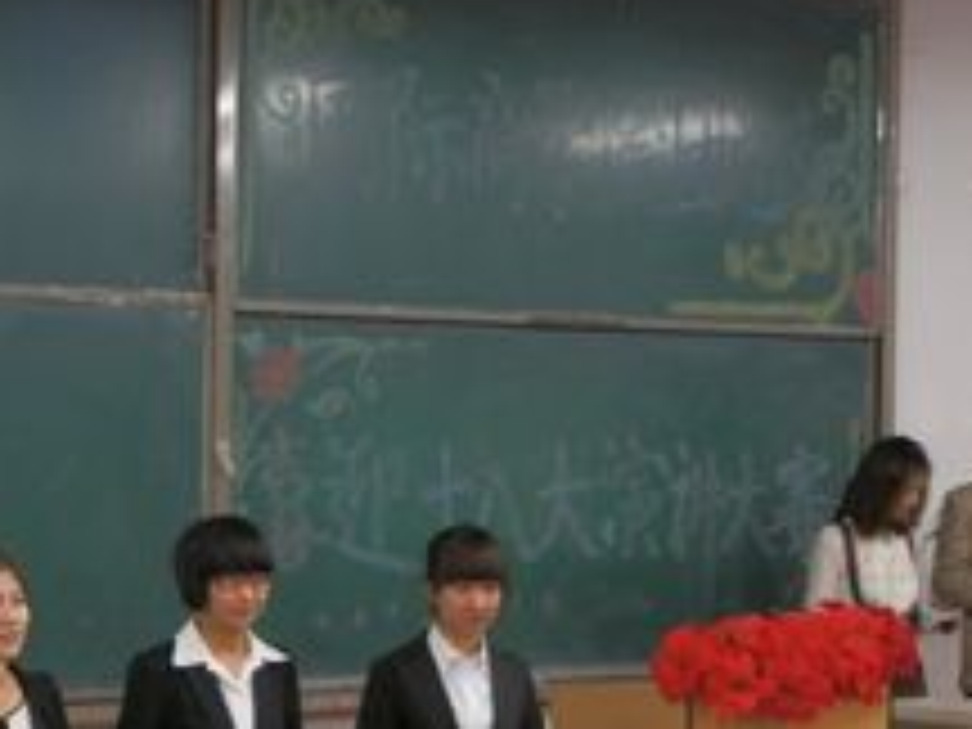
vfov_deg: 14.3
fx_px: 2892
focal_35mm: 103
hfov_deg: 18.8
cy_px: 551
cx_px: 148
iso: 200
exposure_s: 1/10
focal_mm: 9.58
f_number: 3.6
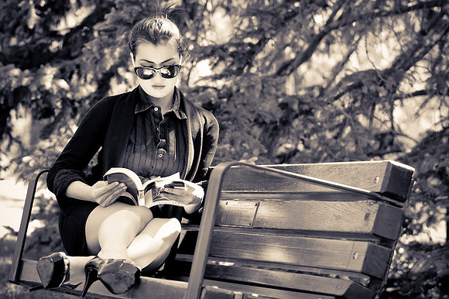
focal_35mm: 135
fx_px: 1683
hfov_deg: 15.2
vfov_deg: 10.1
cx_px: 224
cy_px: 150
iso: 400
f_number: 5.6
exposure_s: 1/125
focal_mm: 135
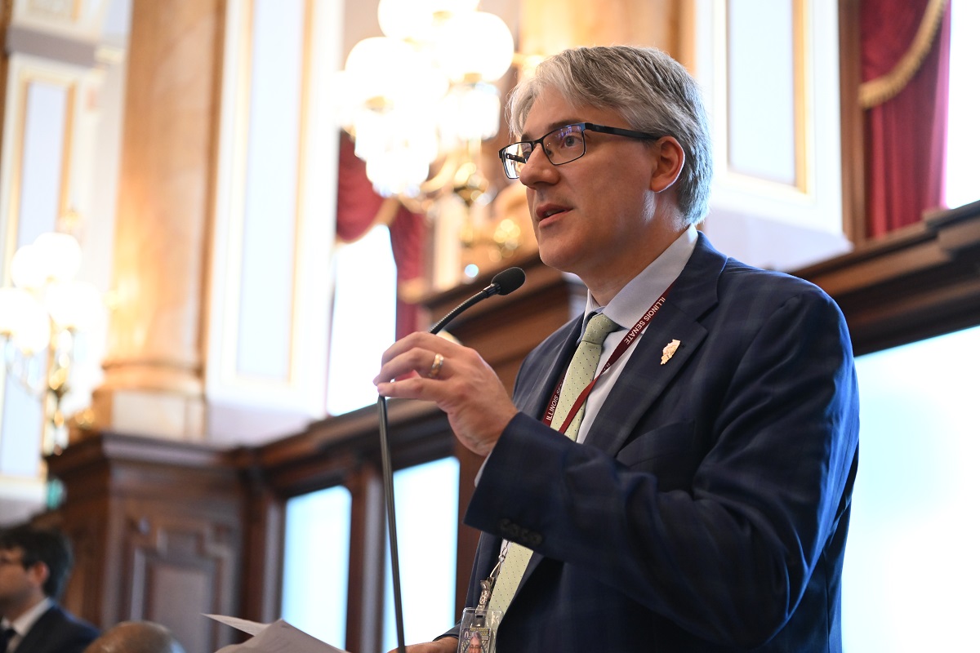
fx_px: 1905
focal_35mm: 70
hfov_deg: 28.8
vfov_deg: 19.5
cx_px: 490
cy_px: 326
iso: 4000
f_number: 2.8
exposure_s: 1/320
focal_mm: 70
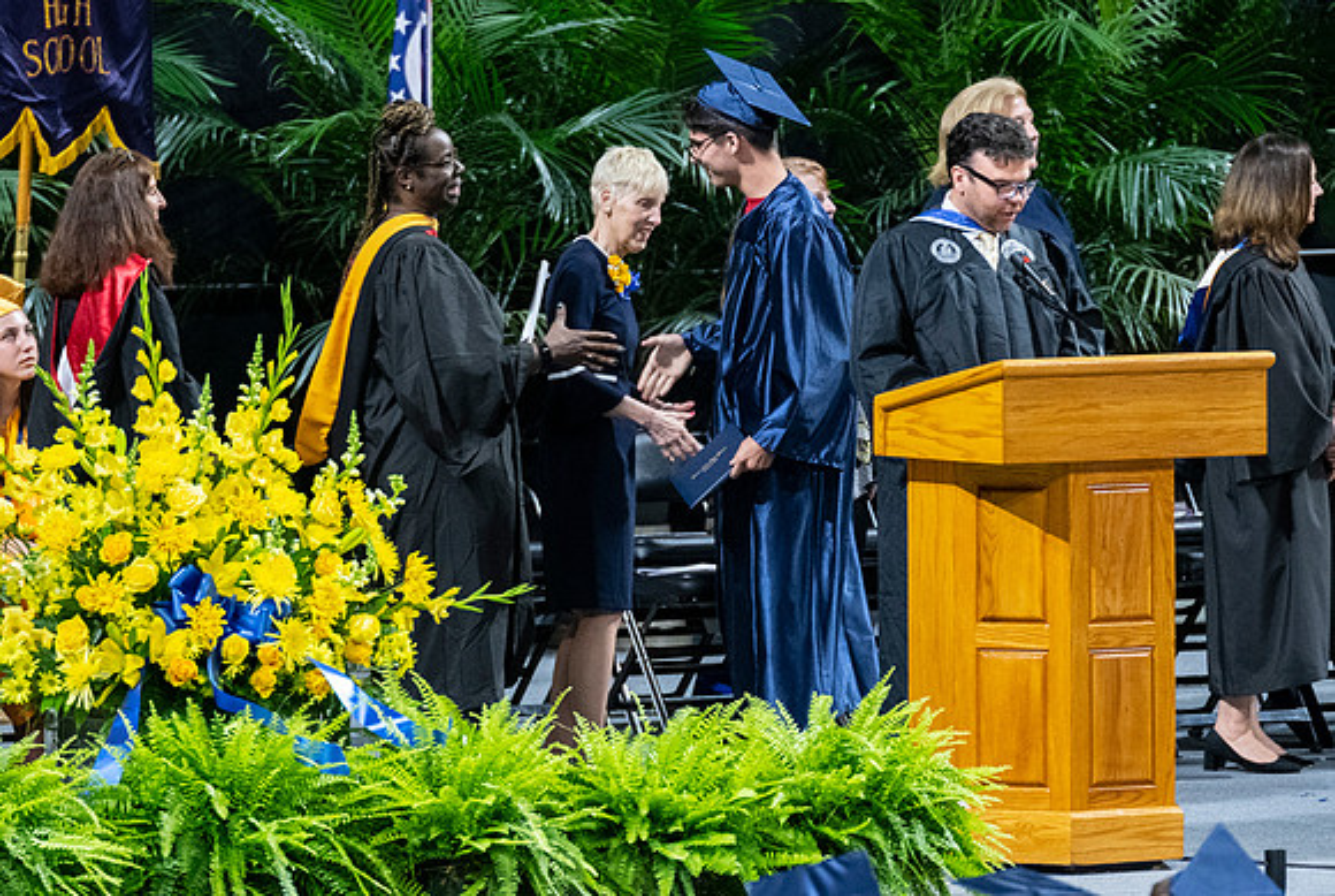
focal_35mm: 404
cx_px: 768
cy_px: 539
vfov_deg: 3.4
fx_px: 15007
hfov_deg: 5.1
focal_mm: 200
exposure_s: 1/200
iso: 2000
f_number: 4
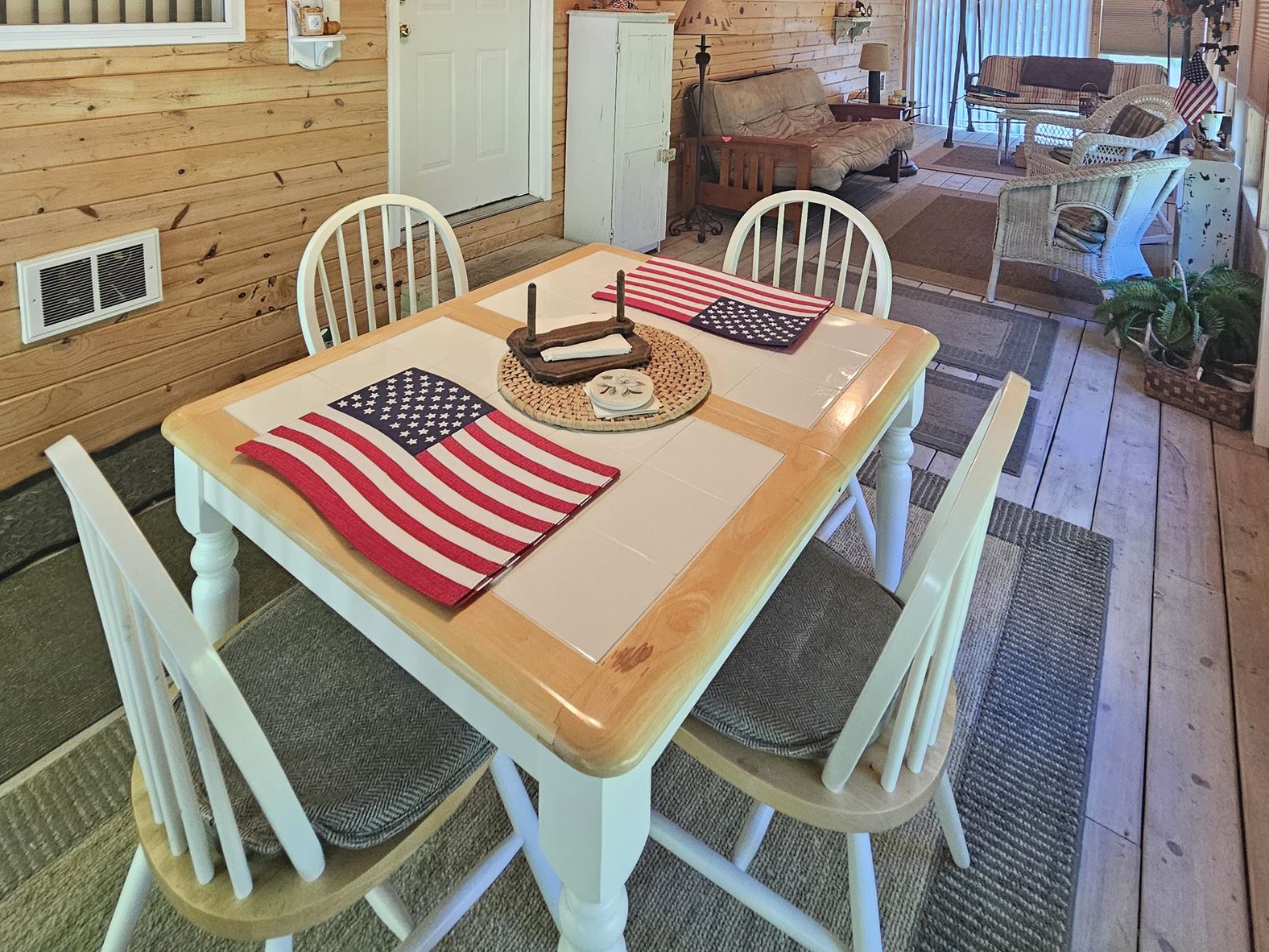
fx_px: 697
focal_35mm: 19
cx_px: 597
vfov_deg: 56.0
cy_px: 42
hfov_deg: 84.6
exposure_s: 1/60
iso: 320
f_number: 2.2
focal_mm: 2.2
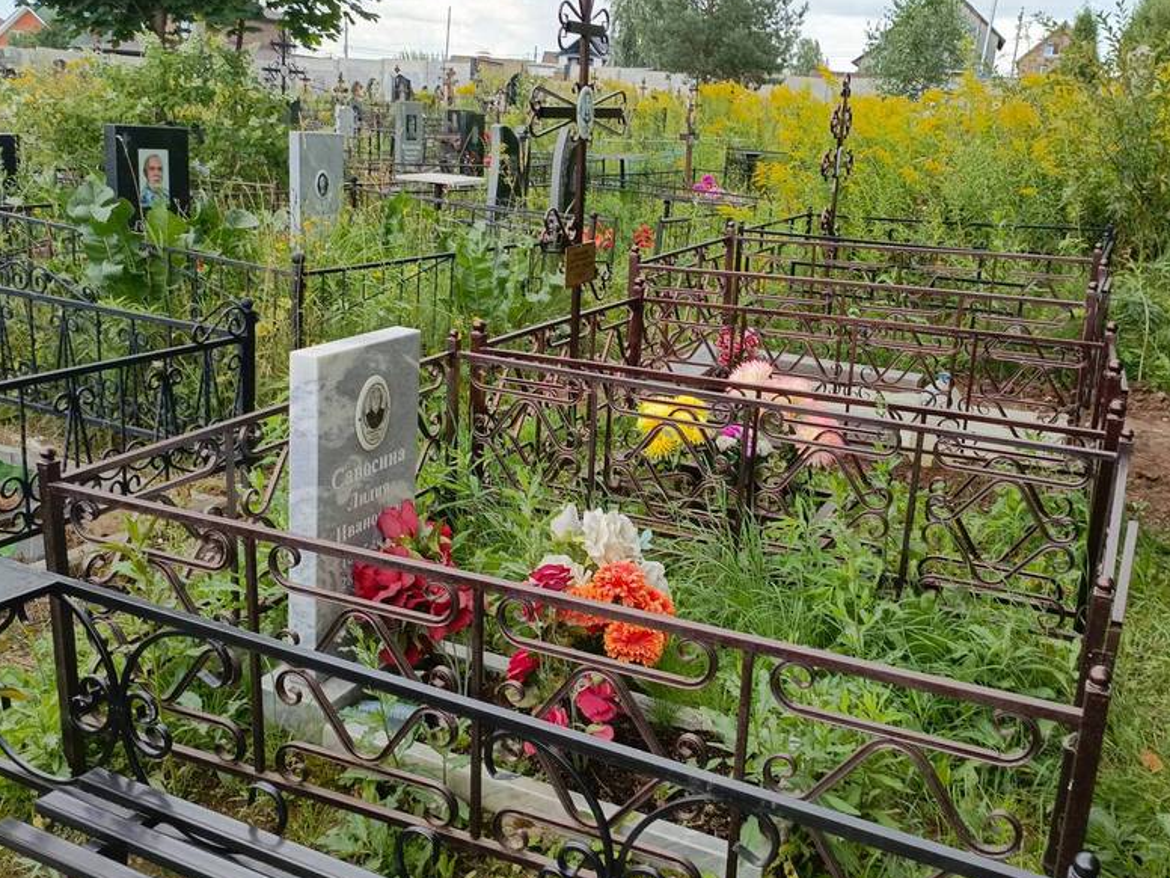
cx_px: 644
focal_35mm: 33
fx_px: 1115
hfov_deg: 55.3
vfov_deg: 42.9
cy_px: 416
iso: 110
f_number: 1.69
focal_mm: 4.76
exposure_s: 1/264
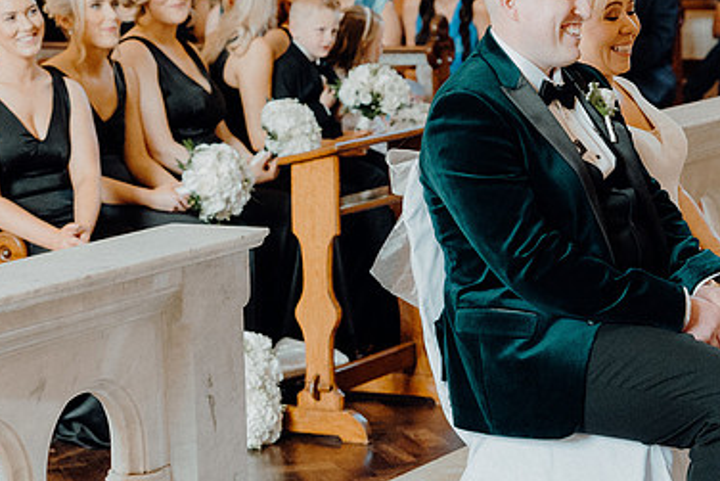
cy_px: 147
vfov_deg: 10.5
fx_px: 2621
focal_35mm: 131
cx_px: 542
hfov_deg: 15.6
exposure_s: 1/200
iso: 3200
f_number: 3.5
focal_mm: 57
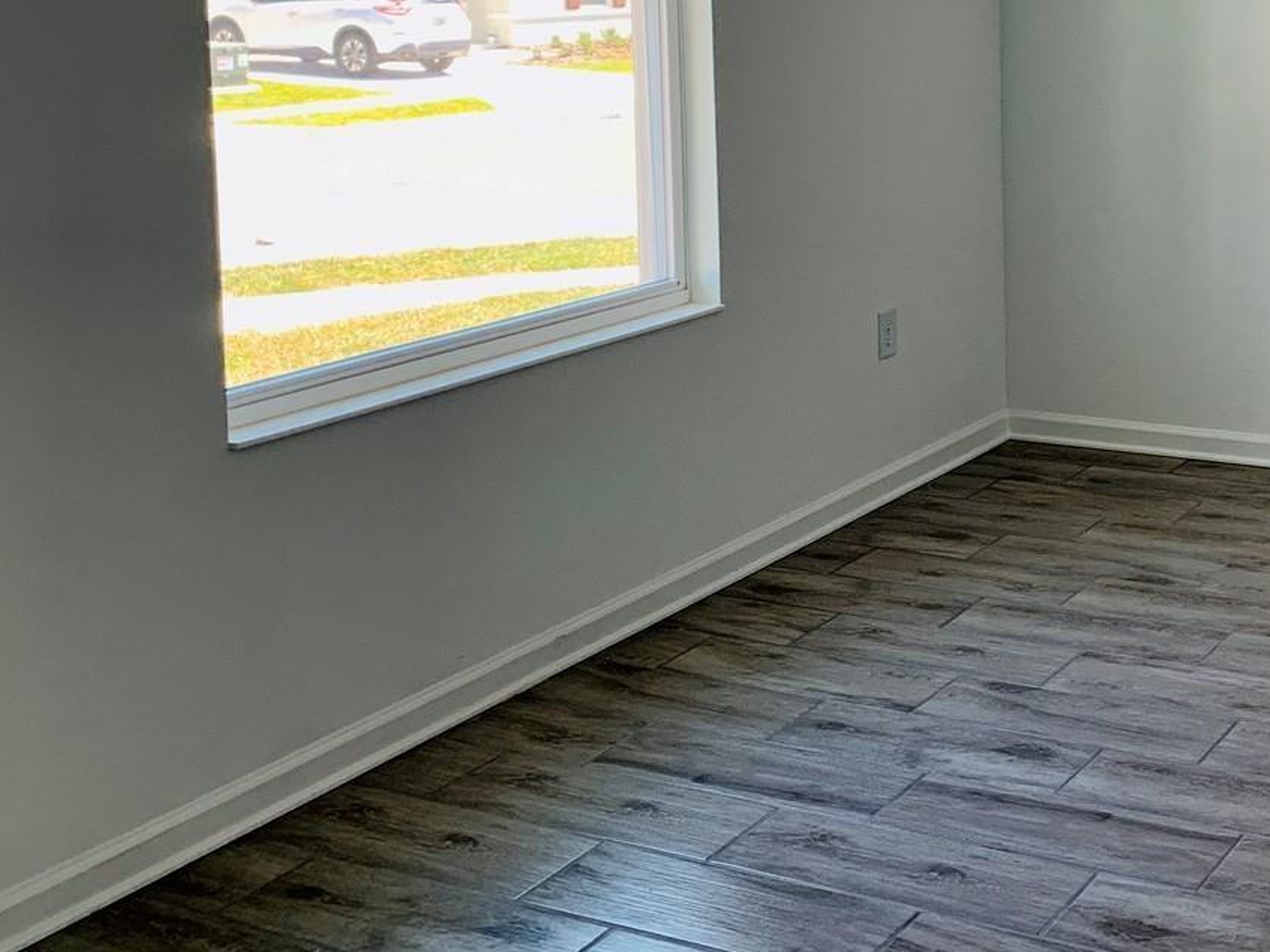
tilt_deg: -5.9
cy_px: 105
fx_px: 1798
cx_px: 1167
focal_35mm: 49
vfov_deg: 28.6
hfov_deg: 36.3
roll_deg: +0.8
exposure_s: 1/121
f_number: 1.8
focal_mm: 4.25
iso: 80
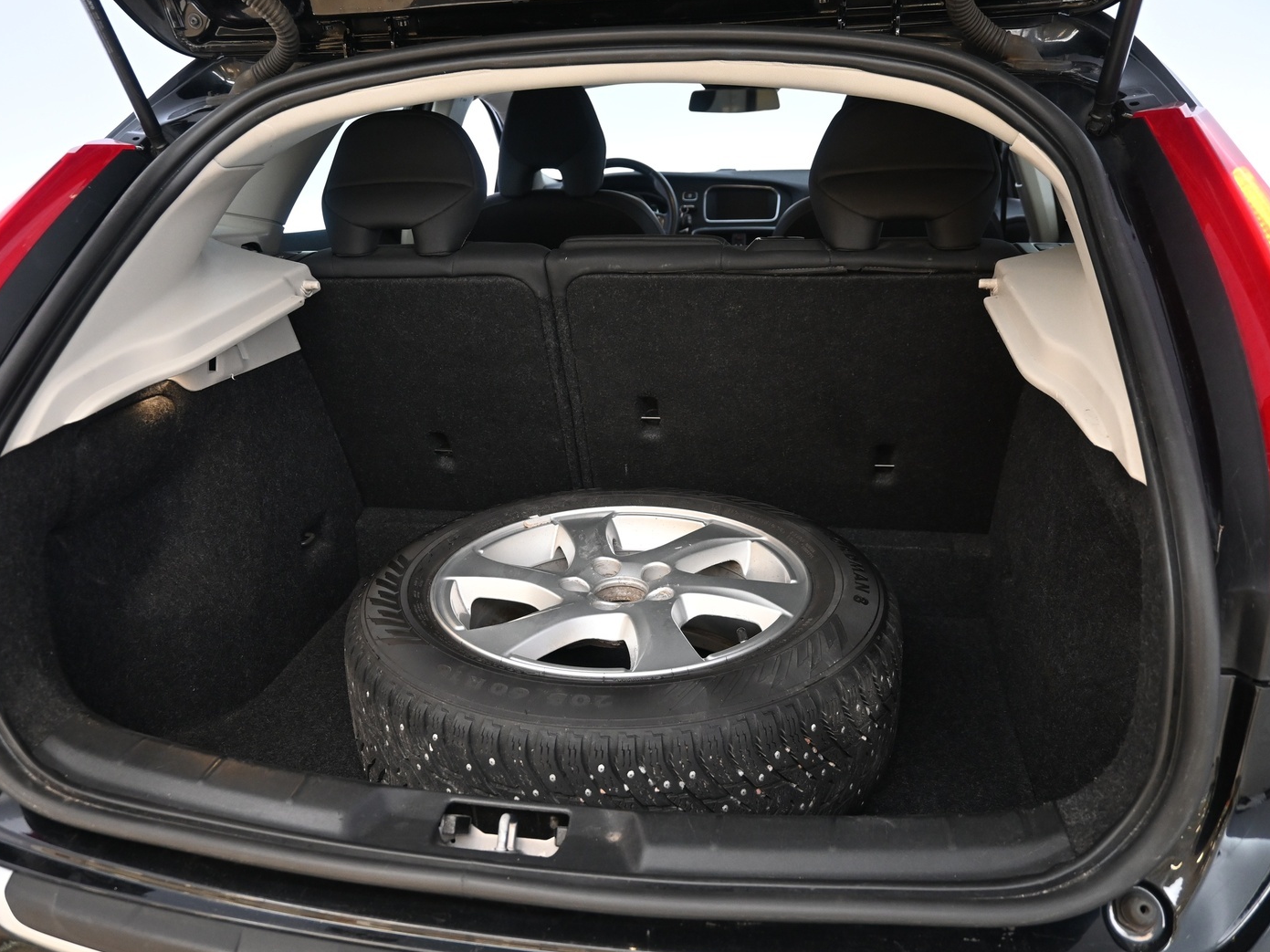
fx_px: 1048
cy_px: 474
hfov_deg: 62.4
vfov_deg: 48.9
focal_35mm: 29
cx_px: 595
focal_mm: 17
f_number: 3.5
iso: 1000
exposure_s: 1/25
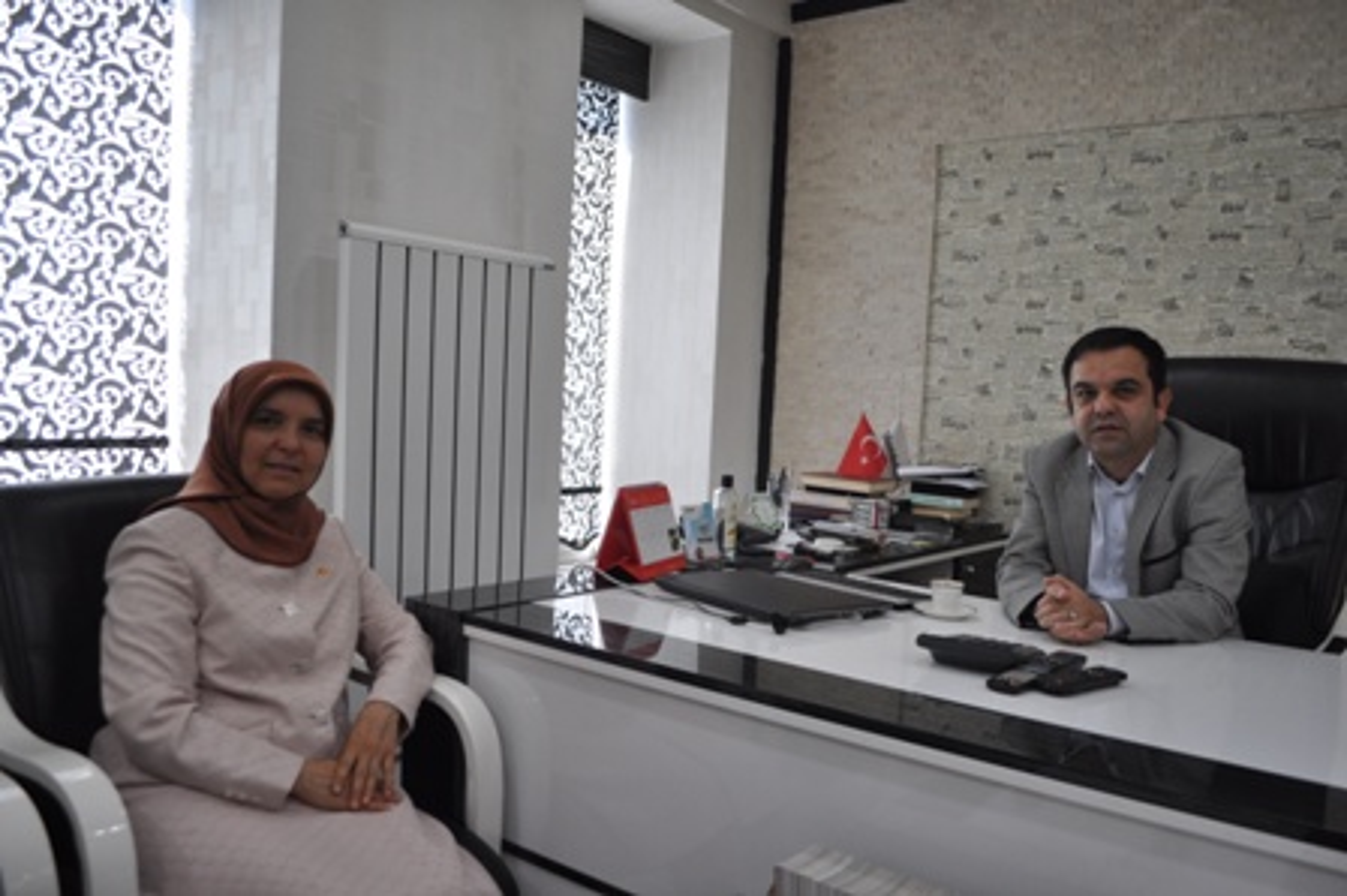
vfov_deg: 47.9
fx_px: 1009
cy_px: 448
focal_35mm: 27
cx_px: 674
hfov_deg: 67.4
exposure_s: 1/60
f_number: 4
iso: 400
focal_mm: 18
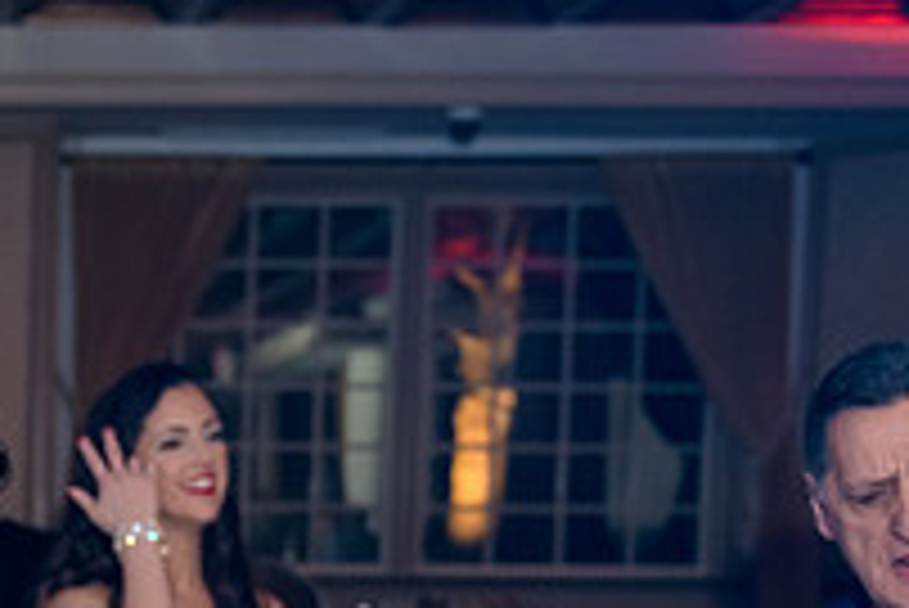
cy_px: 768
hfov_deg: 20.5
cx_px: -220
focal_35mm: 92
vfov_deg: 14.3
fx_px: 2325
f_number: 3.2
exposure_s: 1/125
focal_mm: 32
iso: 1600
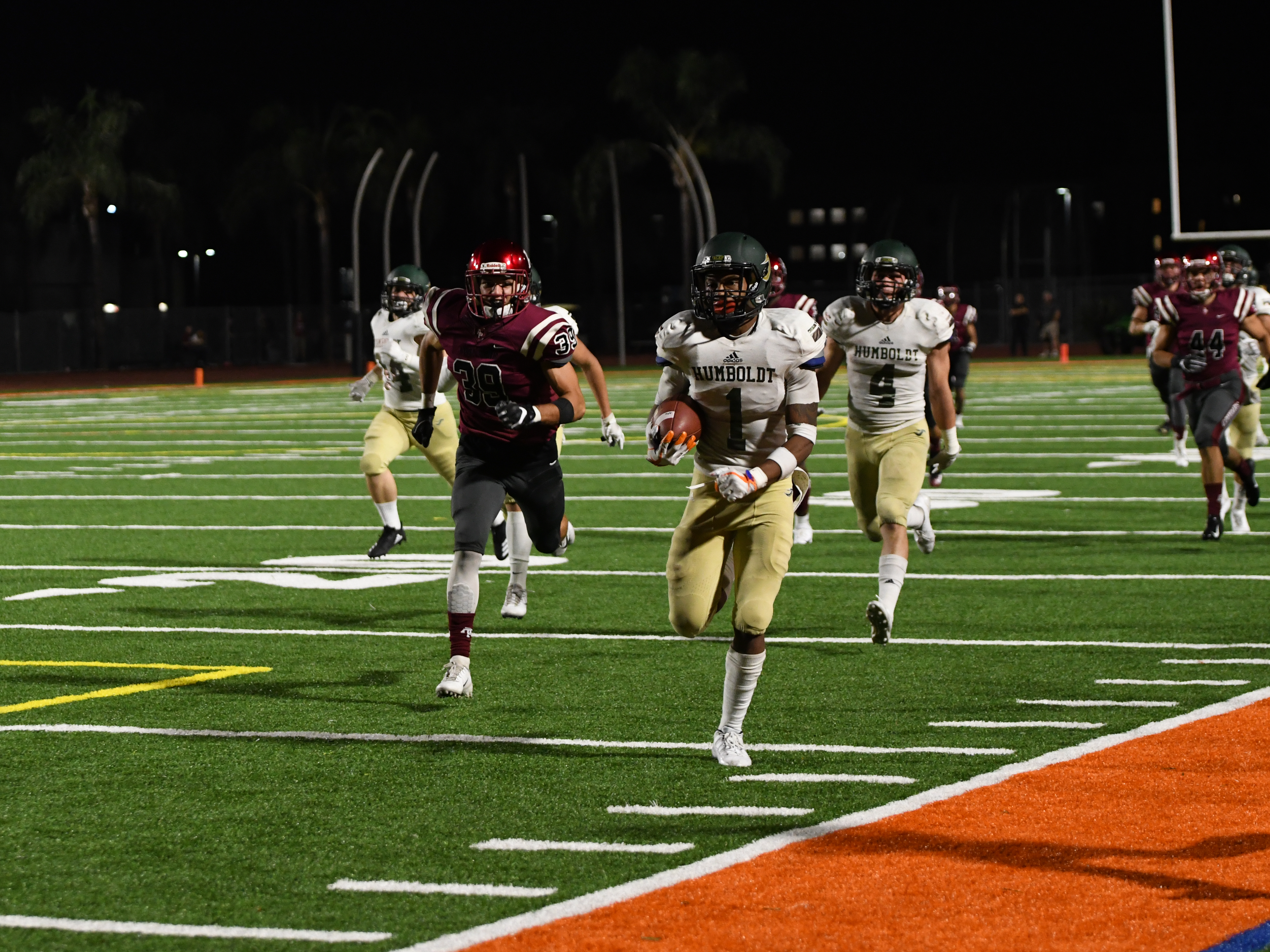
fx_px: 4659
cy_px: 476
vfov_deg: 11.7
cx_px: 606
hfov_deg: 15.5
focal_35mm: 127
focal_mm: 78
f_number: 3.2
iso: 3200
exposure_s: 1/1000
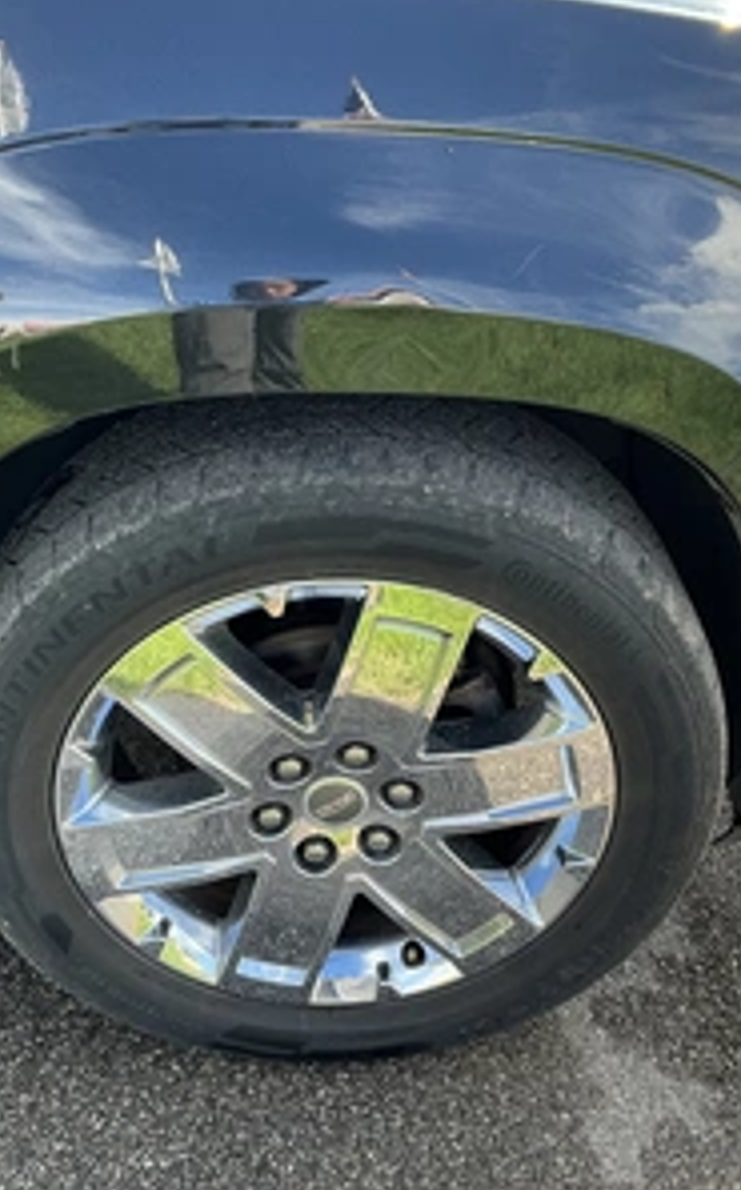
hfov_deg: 31.9
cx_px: 328
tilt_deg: -30.8
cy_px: 593
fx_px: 1296
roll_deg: +0.7
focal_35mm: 40
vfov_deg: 49.3
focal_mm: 3
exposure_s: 1/174
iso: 25
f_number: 1.8
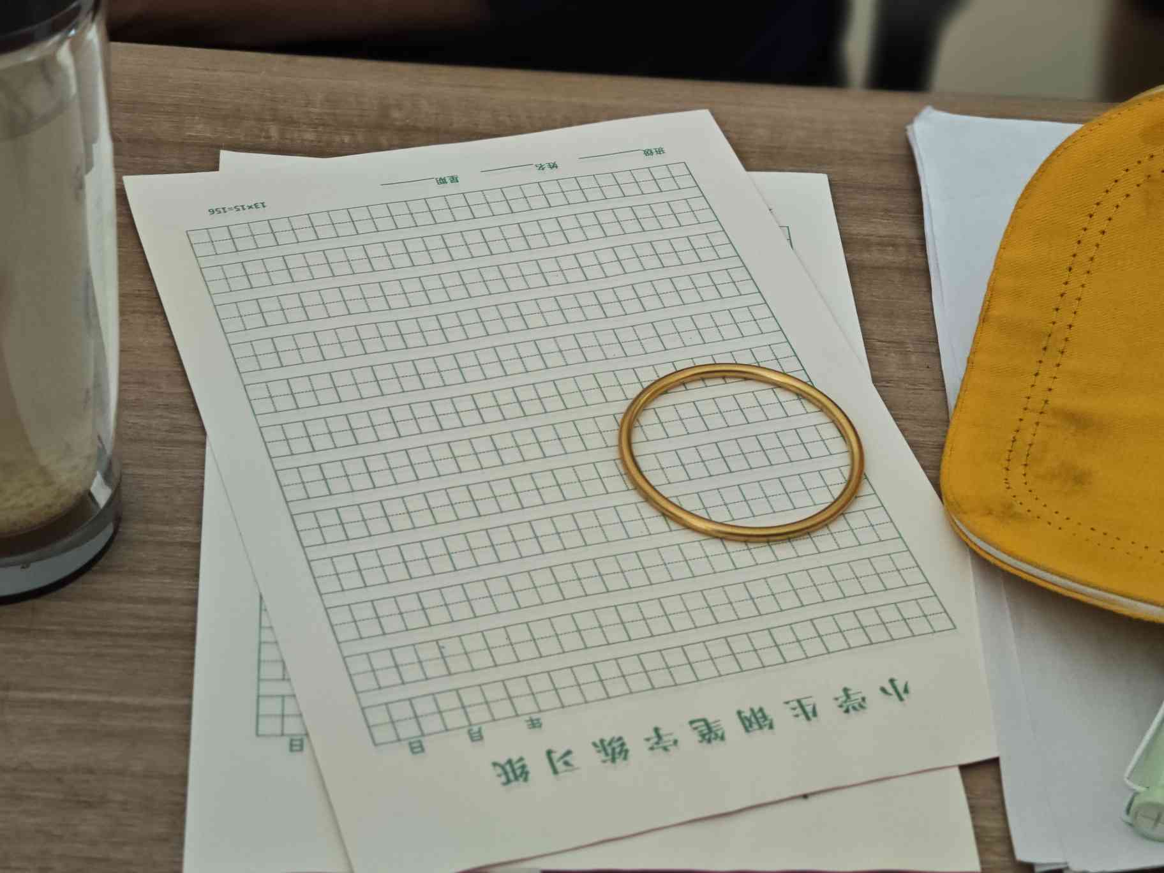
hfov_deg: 26.0
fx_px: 2522
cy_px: 436
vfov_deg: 19.6
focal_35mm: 75
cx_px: 582
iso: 400
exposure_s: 1/100
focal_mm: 7.06
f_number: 2
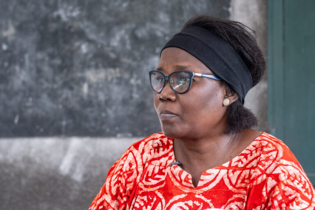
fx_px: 919
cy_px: 105
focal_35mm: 105
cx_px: 158
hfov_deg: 19.5
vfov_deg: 13.0
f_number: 4
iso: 800
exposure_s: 1/125
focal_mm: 70
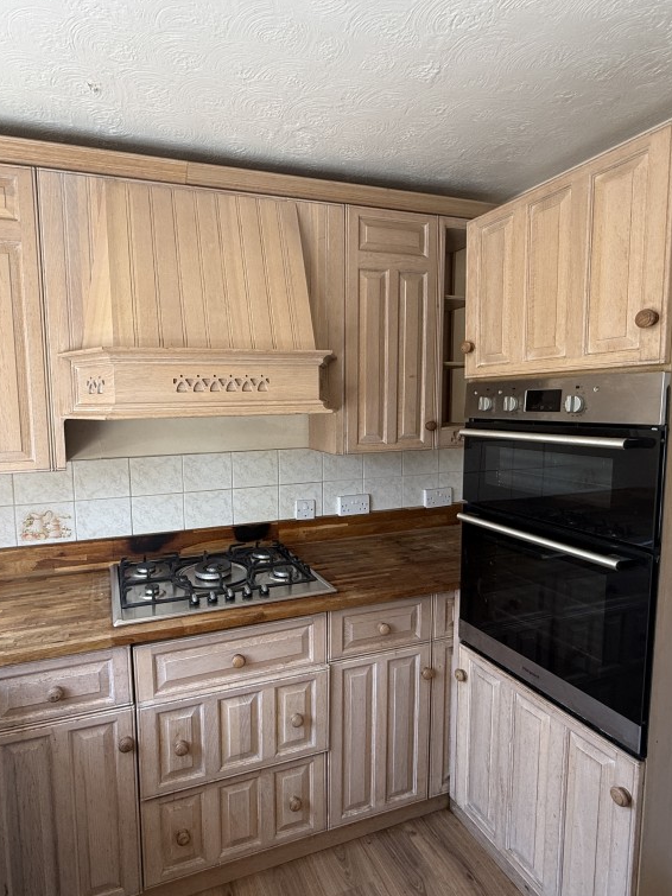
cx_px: 268
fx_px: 492
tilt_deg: -6.2
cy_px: 450
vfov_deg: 84.7
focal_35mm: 19
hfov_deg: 68.0
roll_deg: +1.1
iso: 125
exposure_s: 1/99
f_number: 2.2
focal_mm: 2.22
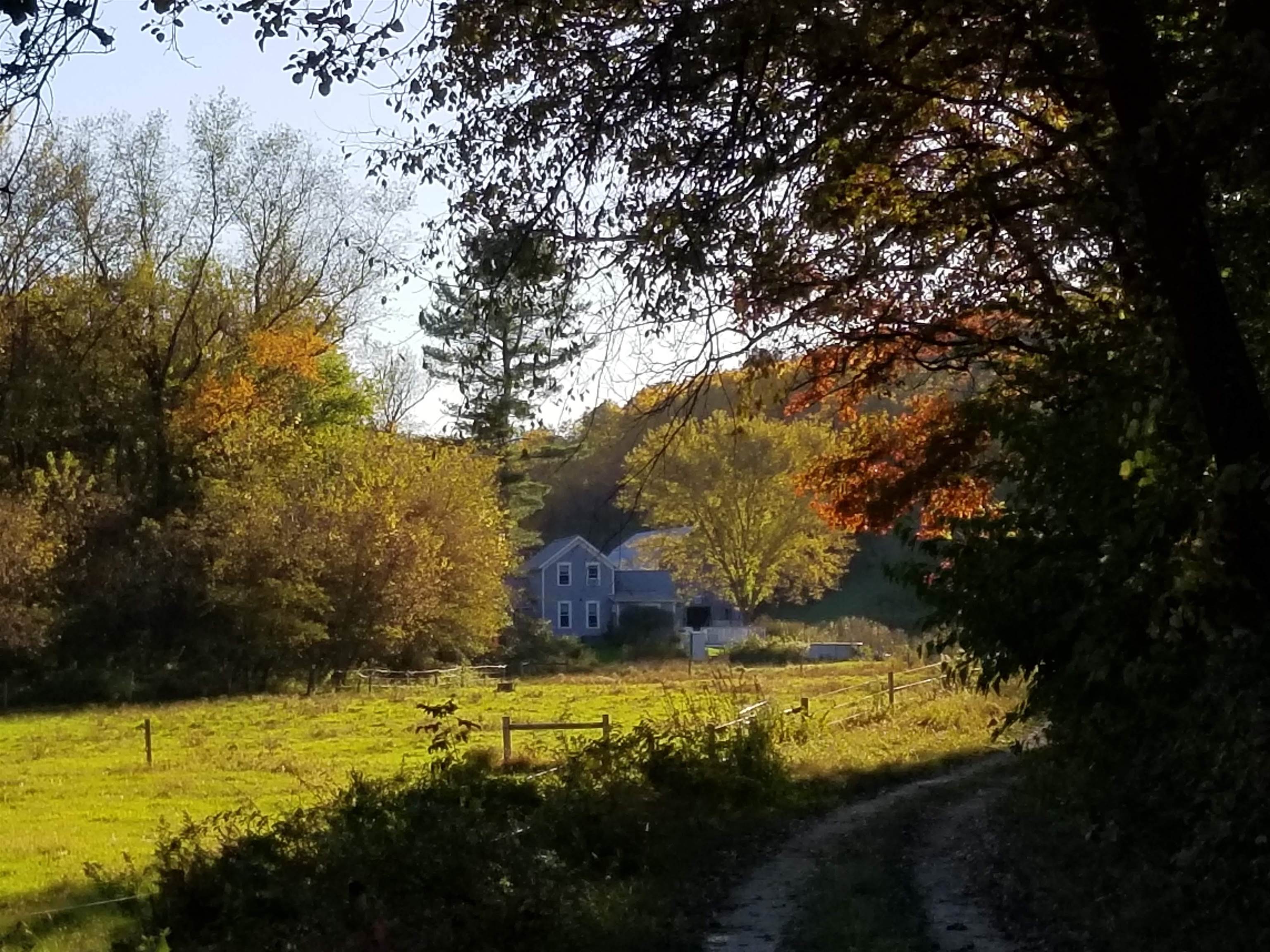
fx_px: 954
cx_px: 635
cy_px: 476
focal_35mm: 26
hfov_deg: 67.3
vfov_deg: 53.1
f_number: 1.7
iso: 50
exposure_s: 1/2257
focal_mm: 4.25
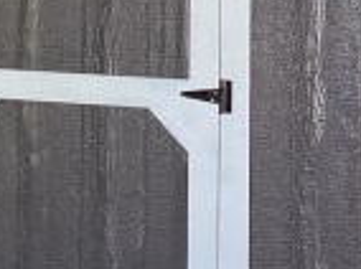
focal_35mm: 140
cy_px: -74
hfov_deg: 14.1
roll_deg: -0.3
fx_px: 1458
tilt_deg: -1.5
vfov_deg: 10.4
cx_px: 104
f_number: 2.4
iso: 80
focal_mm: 3.3
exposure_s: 1/120
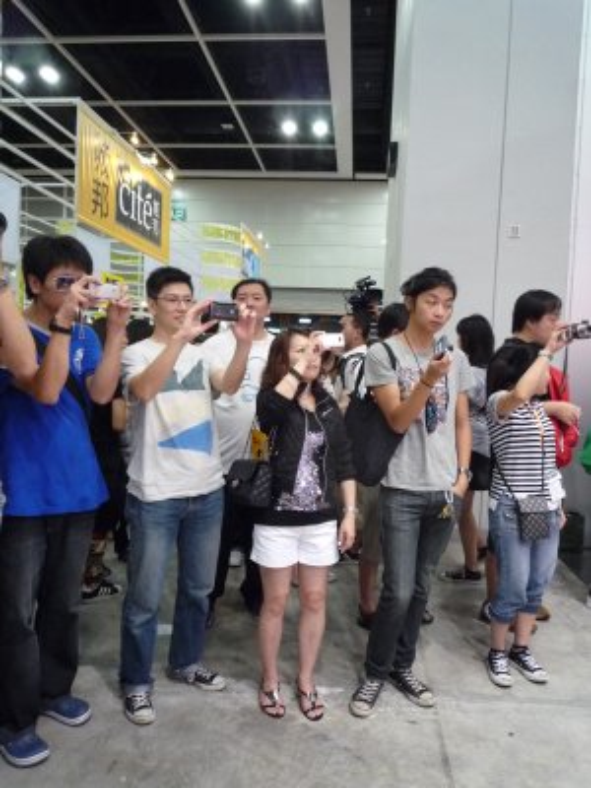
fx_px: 569
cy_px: 394
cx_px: 296
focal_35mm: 25
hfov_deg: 54.9
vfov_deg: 69.4
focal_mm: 4.4
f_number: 2.8
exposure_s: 1/30
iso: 400
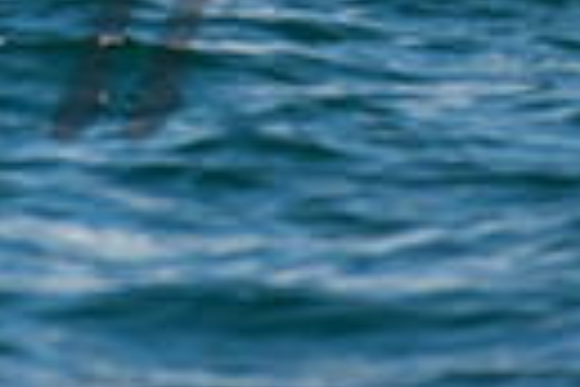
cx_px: -148
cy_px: -479
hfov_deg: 1.9
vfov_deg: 1.3
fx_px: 17431
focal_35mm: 1082
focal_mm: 160
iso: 200
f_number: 6.3
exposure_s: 1/1250
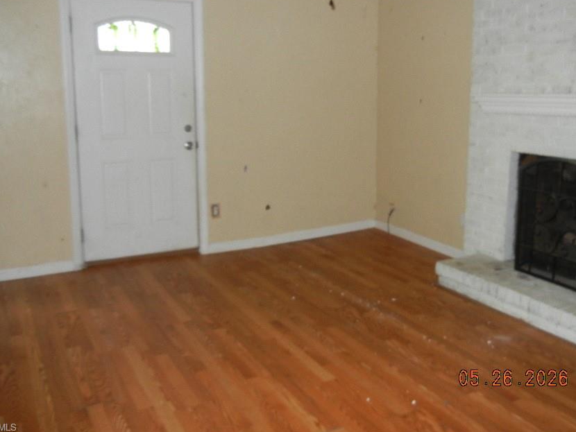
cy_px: 168
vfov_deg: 38.5
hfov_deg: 50.0
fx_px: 616
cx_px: 322
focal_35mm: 37
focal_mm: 5.4
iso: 366
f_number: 3.5
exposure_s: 1/30
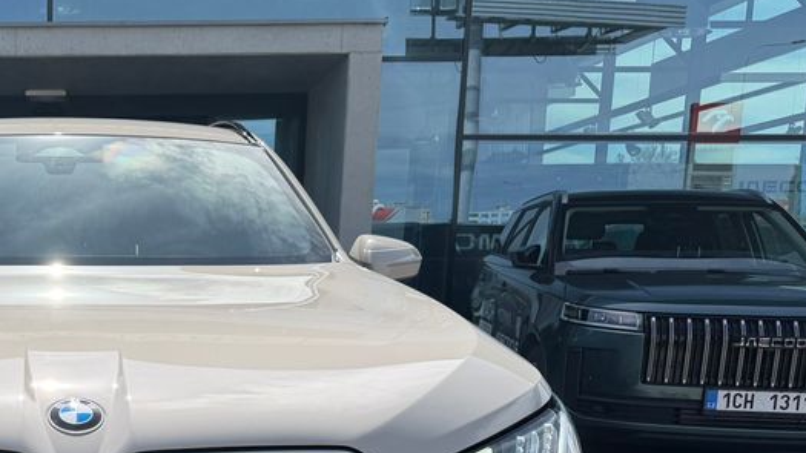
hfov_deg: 37.2
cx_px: 37
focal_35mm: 51
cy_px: 458
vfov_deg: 22.5
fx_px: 1090
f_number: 1.78
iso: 80
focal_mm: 6.76
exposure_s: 1/5319
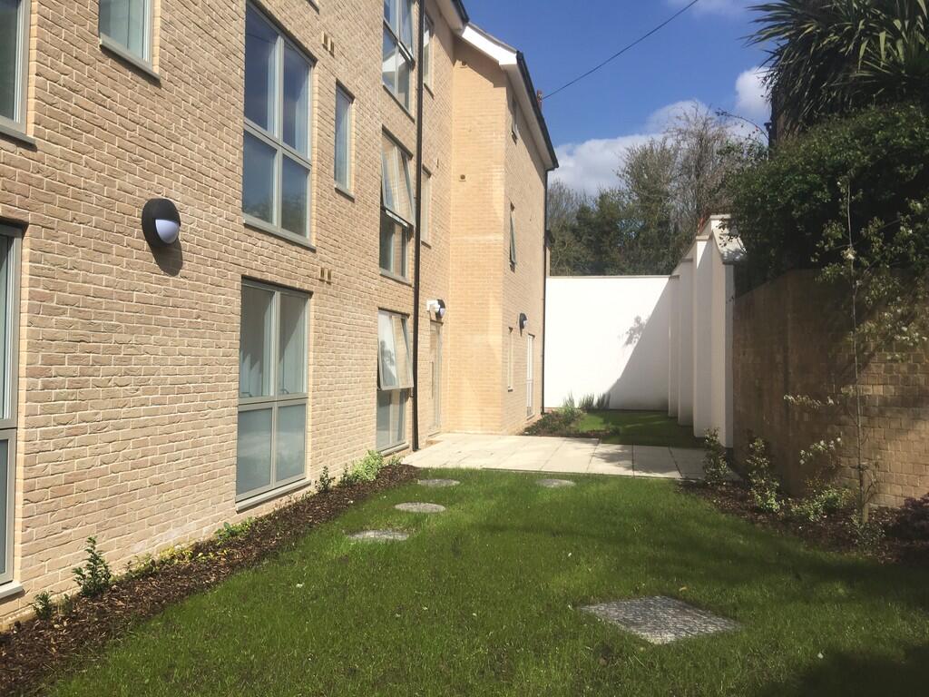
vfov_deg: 48.2
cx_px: 464
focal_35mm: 29
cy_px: 348
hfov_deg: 61.7
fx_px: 778
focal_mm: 4.15
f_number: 2.2
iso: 25
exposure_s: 1/1923
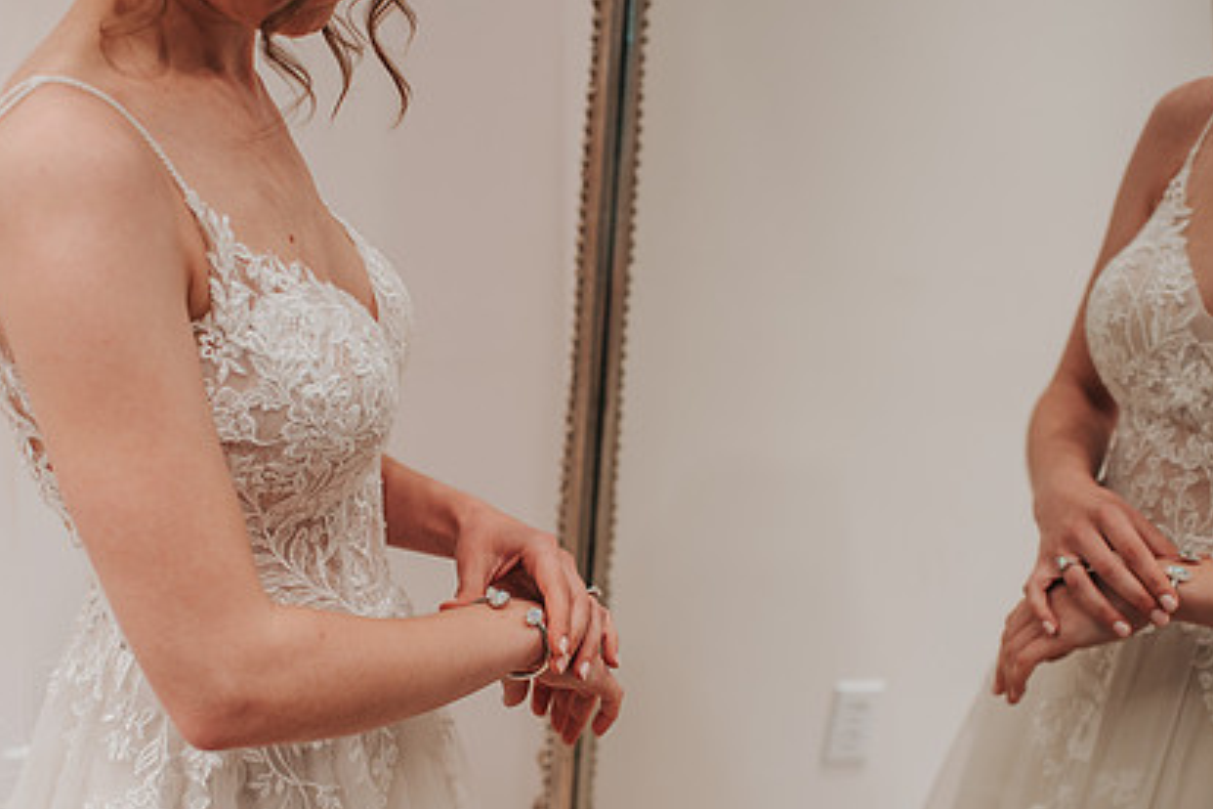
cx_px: 533
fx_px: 1651
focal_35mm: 49
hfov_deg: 40.3
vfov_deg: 27.3
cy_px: 555
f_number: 2.8
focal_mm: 35
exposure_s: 1/125
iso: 180
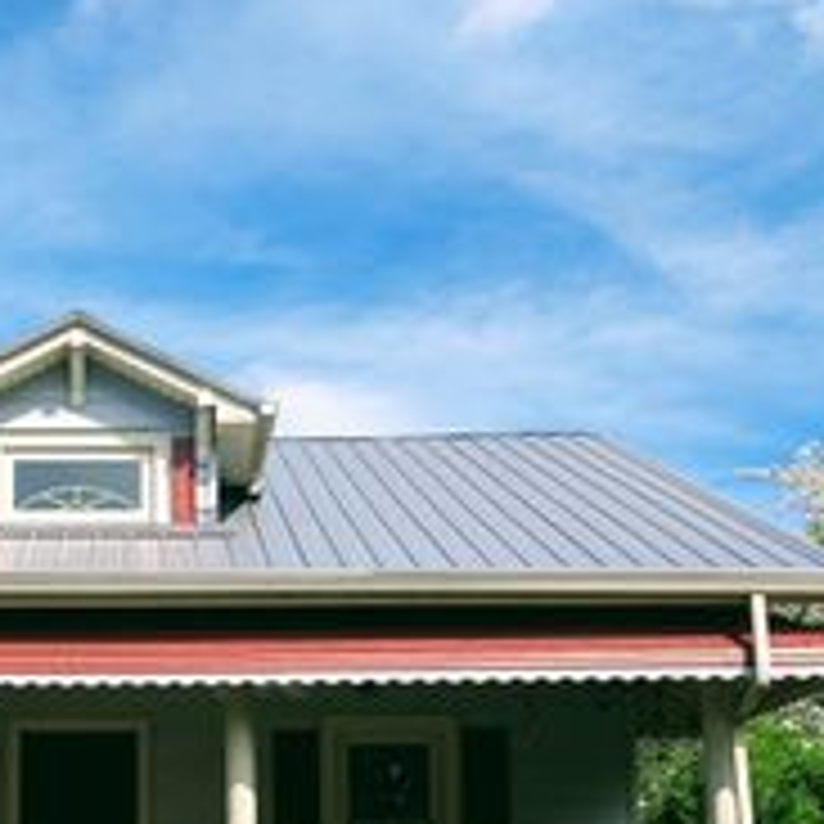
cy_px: 801
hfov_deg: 28.3
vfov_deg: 28.0
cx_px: 59
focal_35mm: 58
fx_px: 1562
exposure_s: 1/903
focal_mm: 6.9
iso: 21
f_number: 1.68
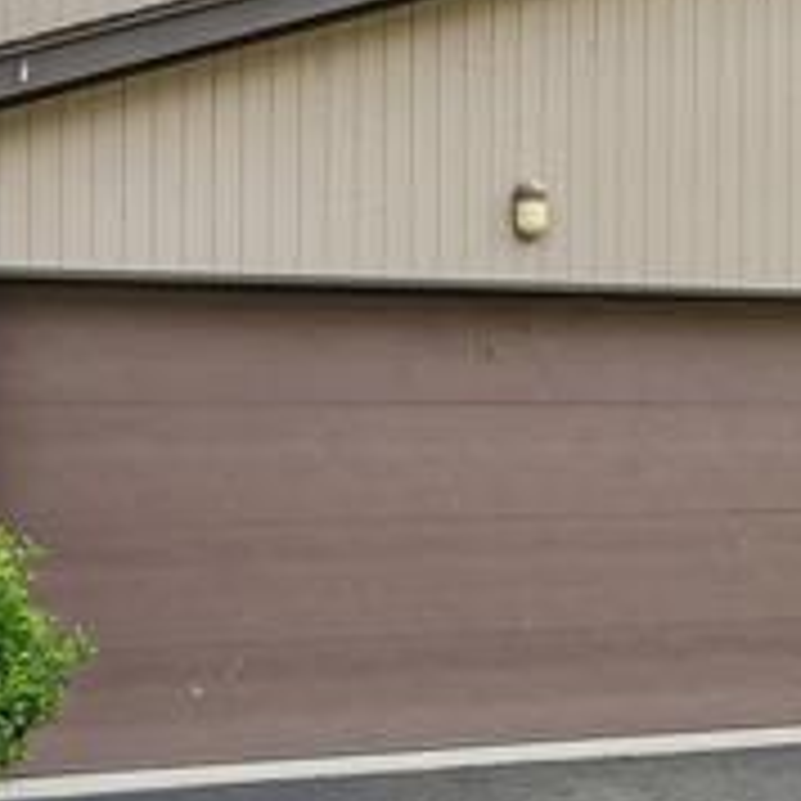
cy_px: 423
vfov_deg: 22.2
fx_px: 2042
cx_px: 603
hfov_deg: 22.0
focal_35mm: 78
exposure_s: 1/125
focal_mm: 16
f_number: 8
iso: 100
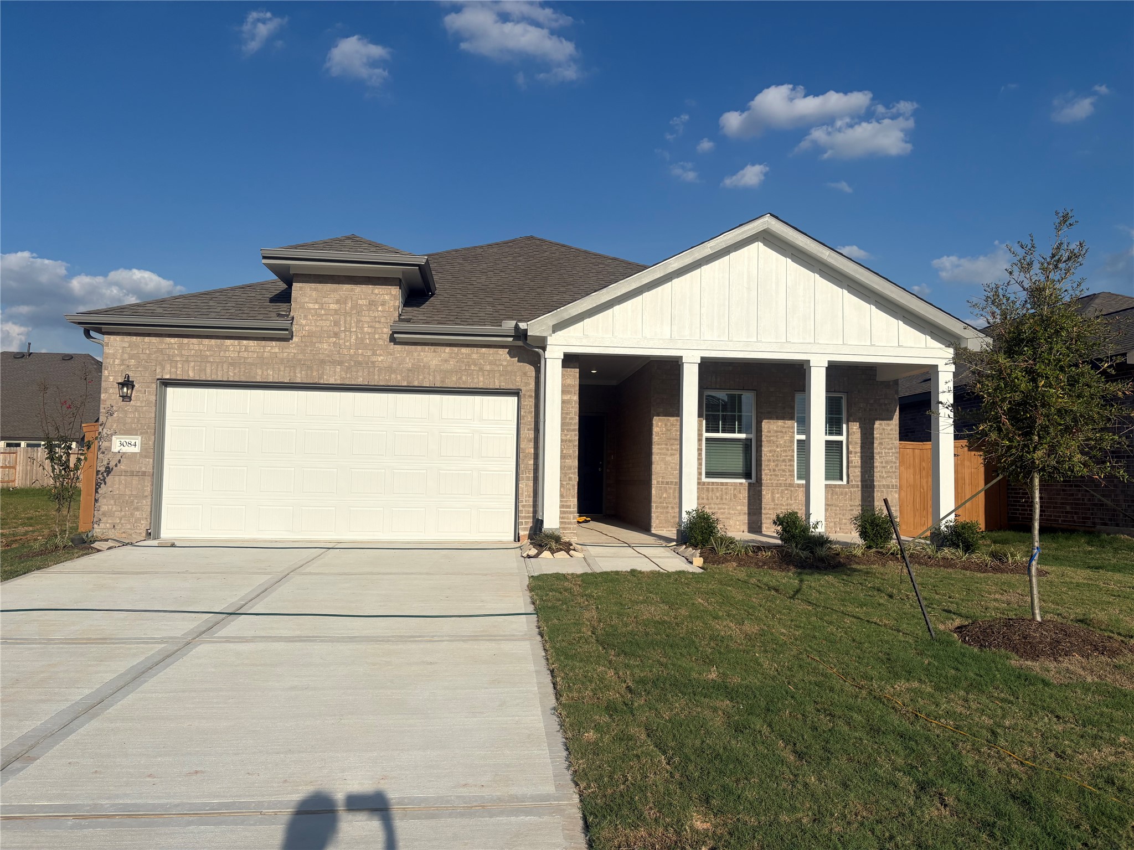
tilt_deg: +3.3
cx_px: 567
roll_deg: -1.1
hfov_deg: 67.3
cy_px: 425
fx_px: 852
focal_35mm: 26
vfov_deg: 53.1
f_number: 1.6
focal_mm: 5.96
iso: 50
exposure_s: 1/8850
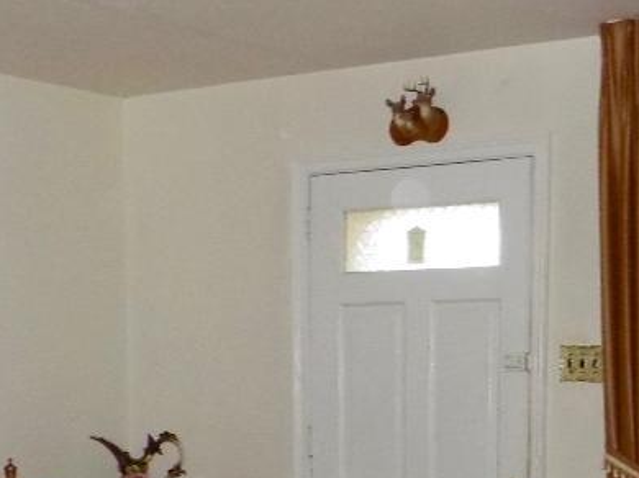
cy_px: 593
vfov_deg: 16.5
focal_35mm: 85
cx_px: 221
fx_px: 1568
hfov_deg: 22.9
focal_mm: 4
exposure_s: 1/30
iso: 250
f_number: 3.1
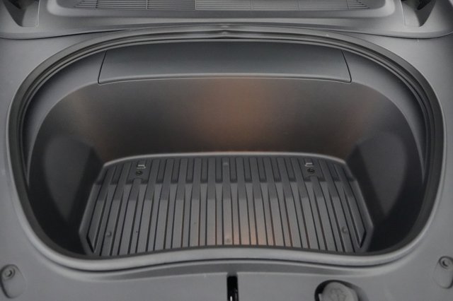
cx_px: 226
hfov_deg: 71.5
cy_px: 150
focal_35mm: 25
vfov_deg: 51.2
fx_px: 314
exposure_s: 1/160
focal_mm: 25
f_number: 2.8
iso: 12800
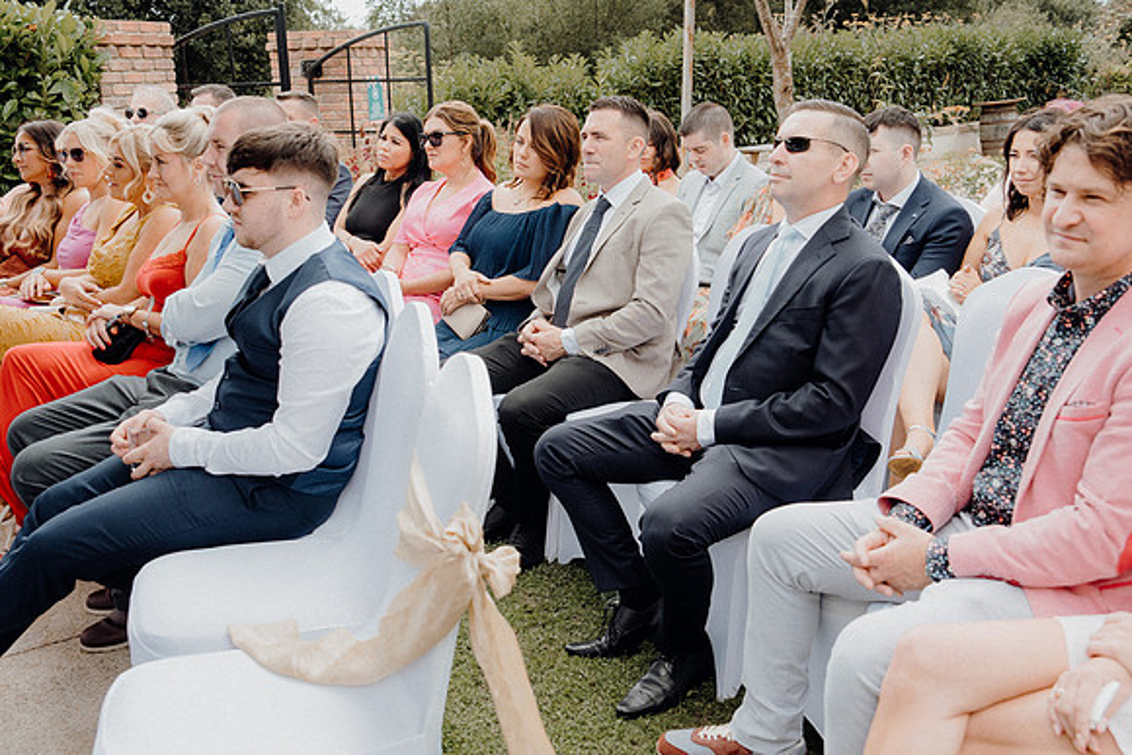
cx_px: 566
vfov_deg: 36.9
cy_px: 378
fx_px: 1132
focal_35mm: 36
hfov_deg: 53.1
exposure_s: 1/400
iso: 125
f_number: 3.5
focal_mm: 24
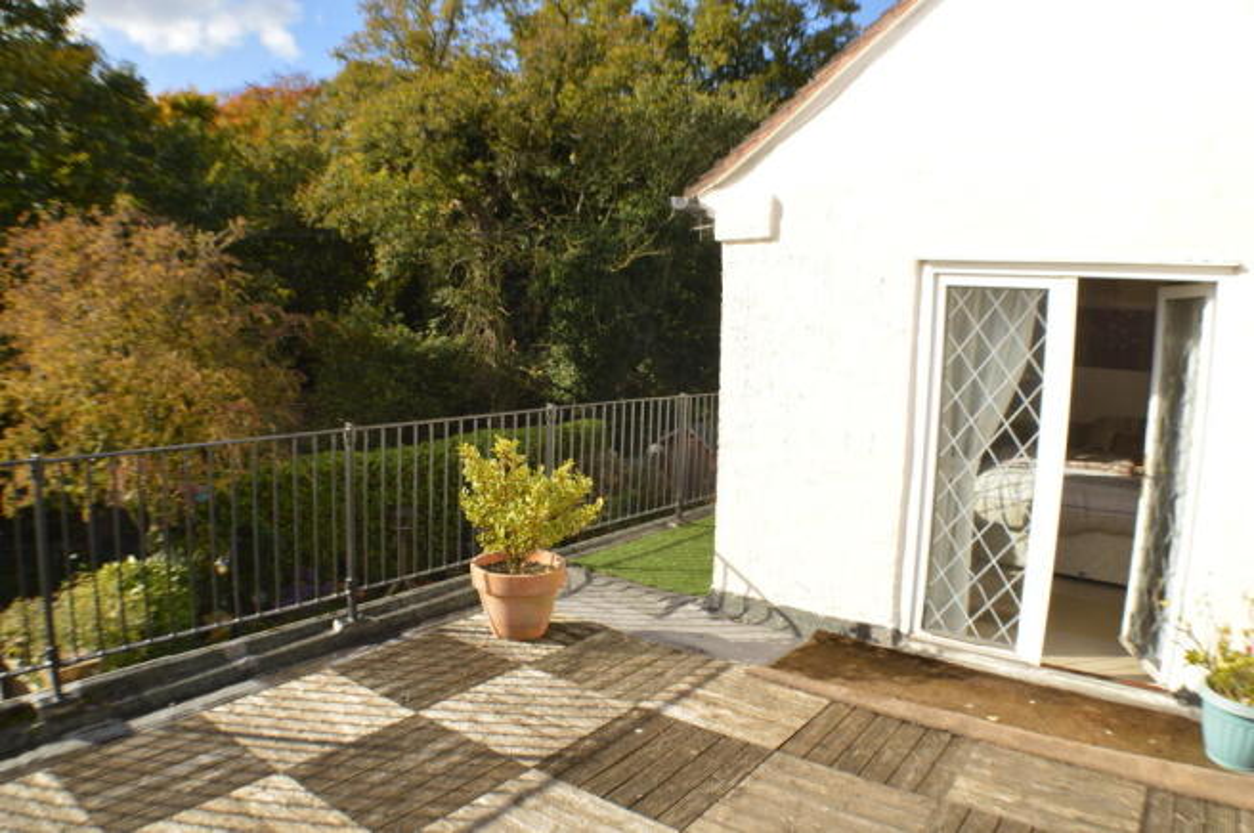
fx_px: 1044
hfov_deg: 62.0
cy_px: 416
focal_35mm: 30
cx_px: 627
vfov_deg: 43.5
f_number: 8
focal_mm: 20
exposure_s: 1/200
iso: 100
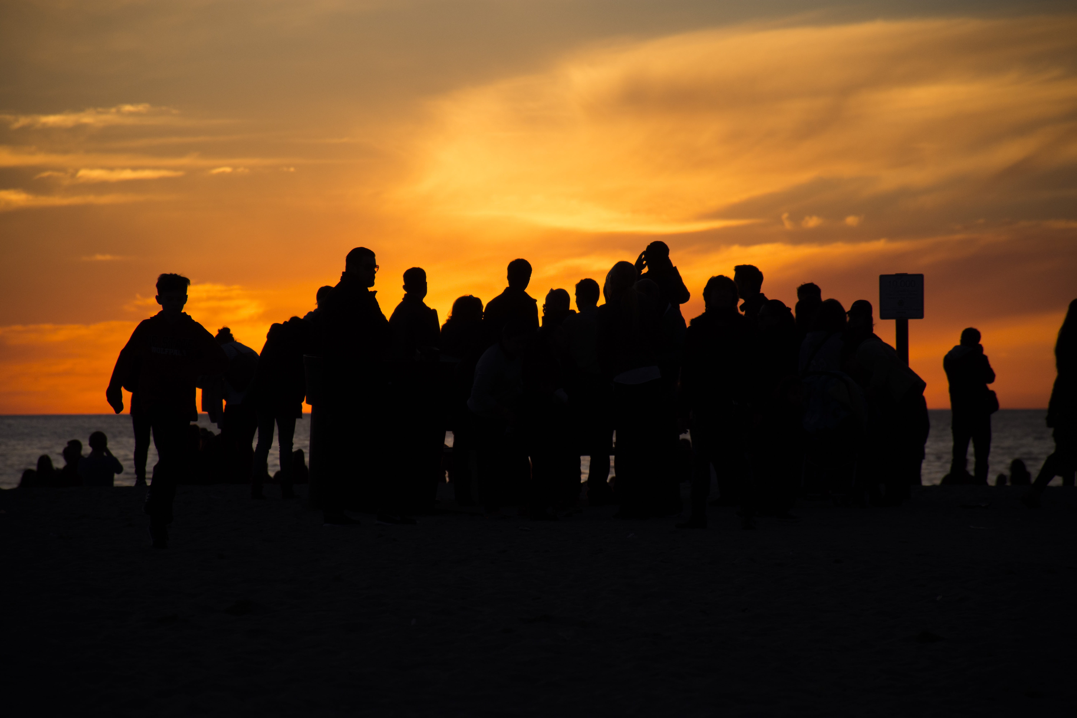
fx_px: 6282
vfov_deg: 6.5
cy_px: 359
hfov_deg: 9.8
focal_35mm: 210
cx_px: 538
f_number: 5.6
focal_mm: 140
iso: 400
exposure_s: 1/1250
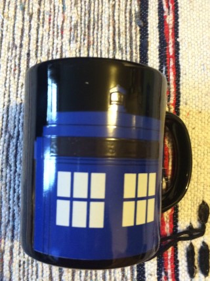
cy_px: 140
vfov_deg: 61.7
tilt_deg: -83.8
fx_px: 235
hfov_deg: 48.2
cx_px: 105
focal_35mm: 29
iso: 320
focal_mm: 4.15
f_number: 2.2
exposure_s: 1/17
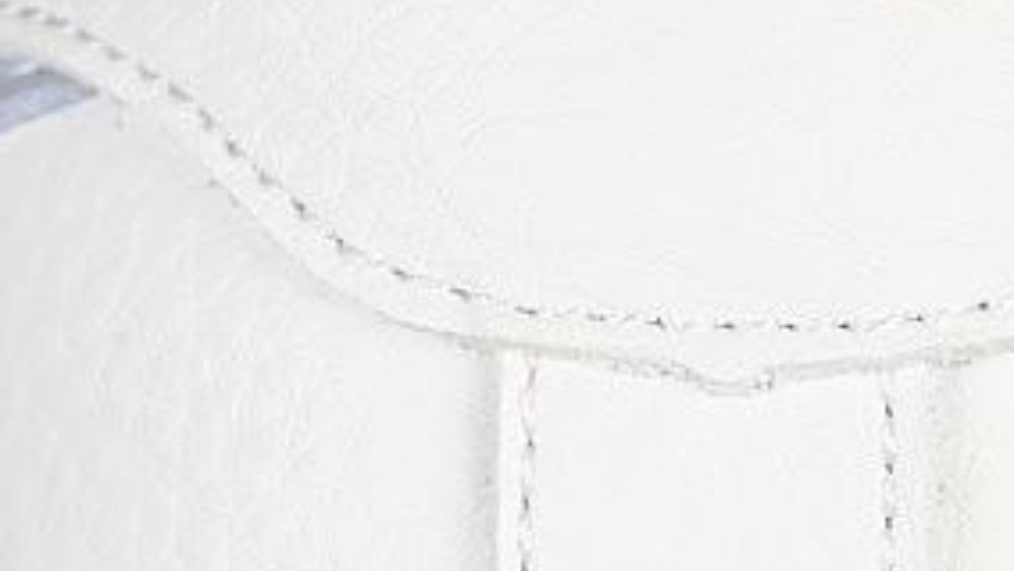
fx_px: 8042
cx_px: 700
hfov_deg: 7.2
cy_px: 560
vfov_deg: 4.1
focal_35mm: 299
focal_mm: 50
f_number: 8
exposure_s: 1/60
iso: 160
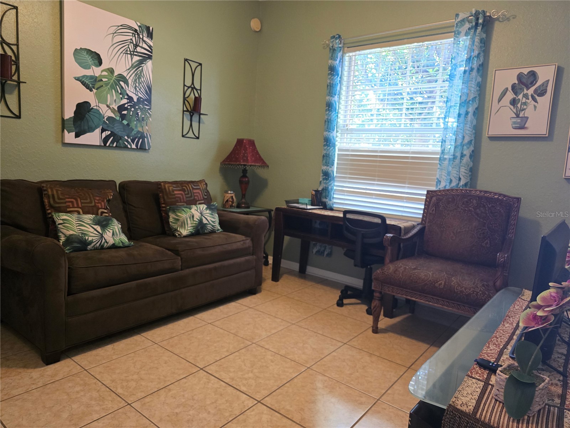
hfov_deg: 73.9
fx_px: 379
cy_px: 214
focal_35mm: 23
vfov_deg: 58.9
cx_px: 285
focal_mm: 6.3
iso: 1000
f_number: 1.7
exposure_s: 1/60
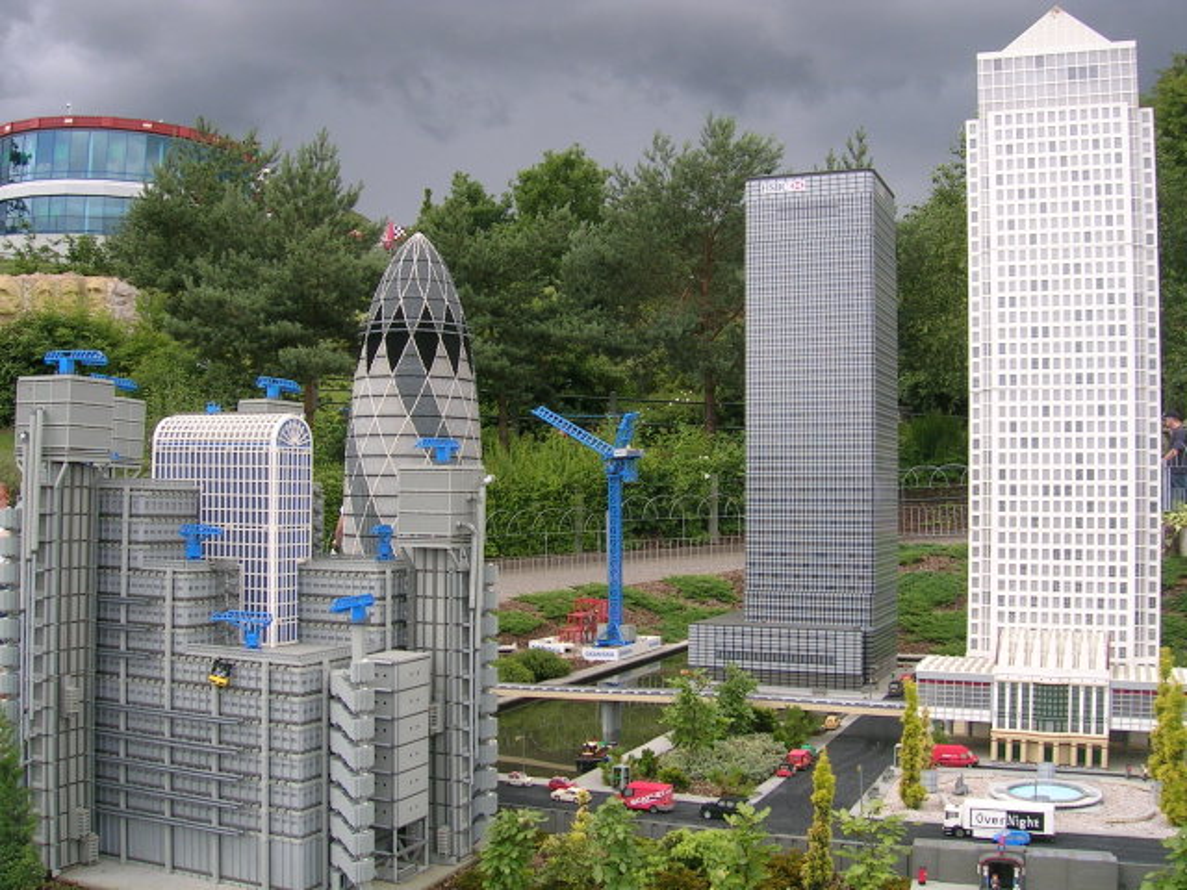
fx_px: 1200
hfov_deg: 52.6
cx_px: 594
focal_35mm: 35
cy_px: 445
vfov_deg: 40.7
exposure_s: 1/199
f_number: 4.8
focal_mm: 5.4
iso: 50
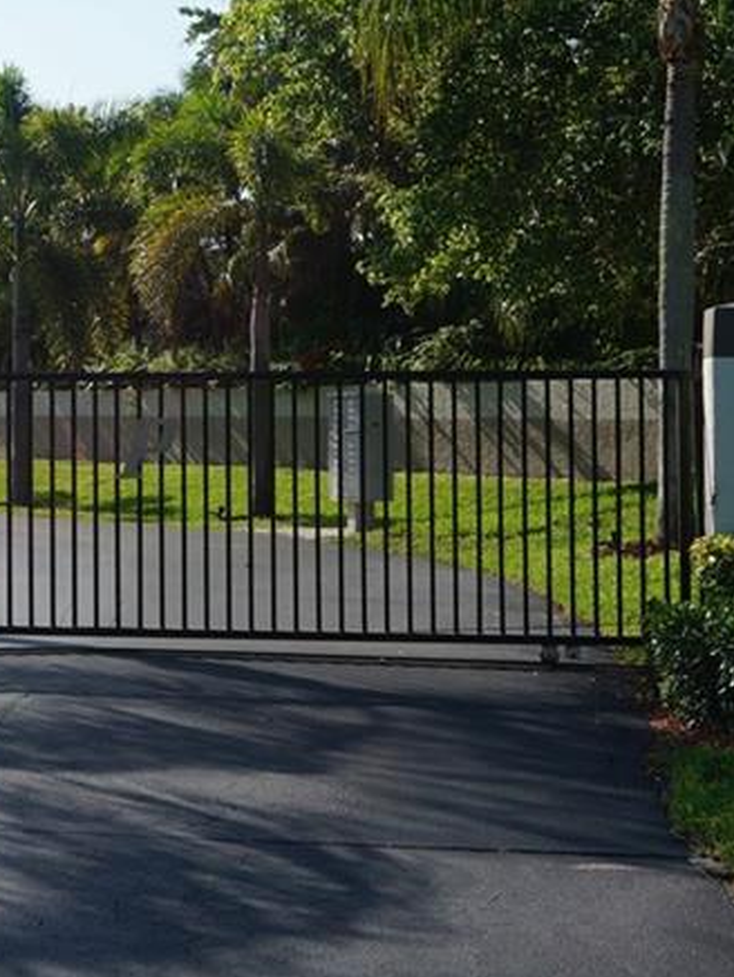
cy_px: 398
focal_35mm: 81
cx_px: -67
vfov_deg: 24.1
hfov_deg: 17.6
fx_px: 2289
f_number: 13
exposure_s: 1/125
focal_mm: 24
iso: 100
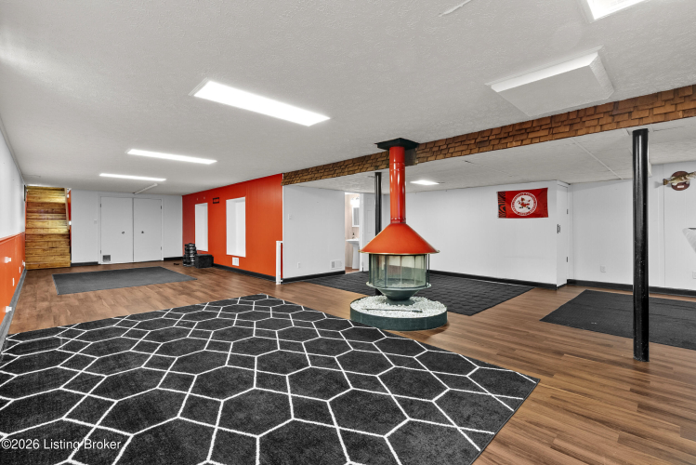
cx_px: 348
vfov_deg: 73.8
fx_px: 309
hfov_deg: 96.7
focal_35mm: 16
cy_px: 232
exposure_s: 1.3
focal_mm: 16
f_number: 11
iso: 1000
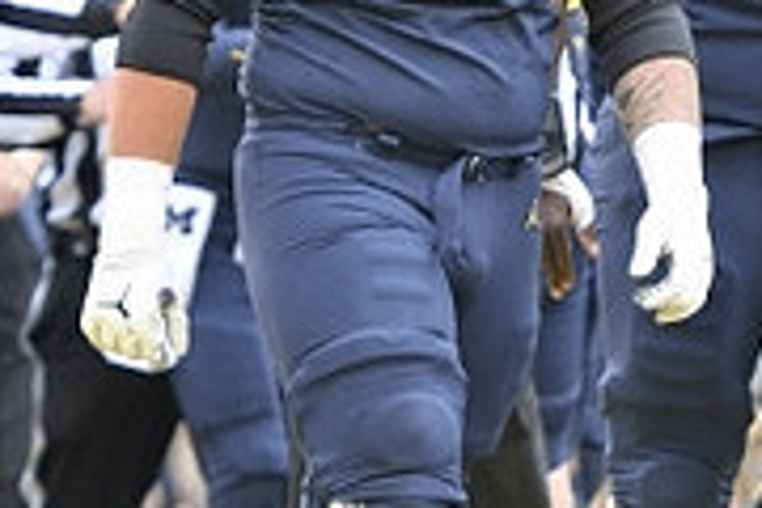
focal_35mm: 651
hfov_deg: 3.2
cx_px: 986
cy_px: 119
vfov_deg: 2.1
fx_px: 13778
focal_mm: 135
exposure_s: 1/1000
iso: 500
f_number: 2.8
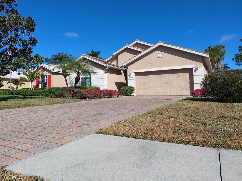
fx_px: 168
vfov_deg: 56.8
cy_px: 90
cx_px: 121
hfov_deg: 71.6
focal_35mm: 24
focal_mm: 5.23
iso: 40
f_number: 1.8
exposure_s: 1/2638
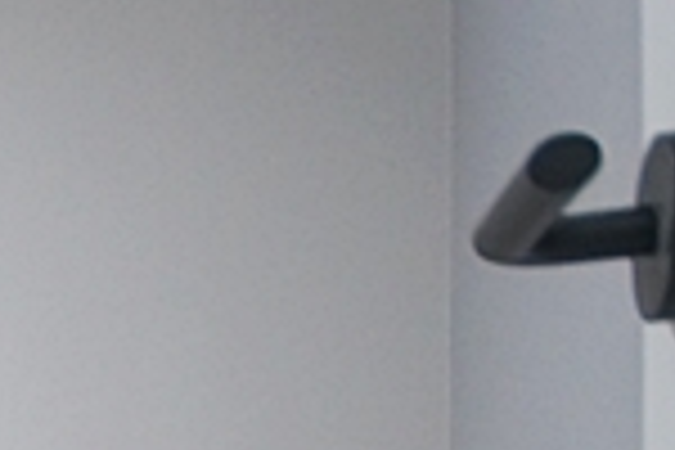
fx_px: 1500
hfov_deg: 14.6
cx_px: -981
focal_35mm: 80
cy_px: 688
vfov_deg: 15.6
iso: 800
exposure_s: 1/60
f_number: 4
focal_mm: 10
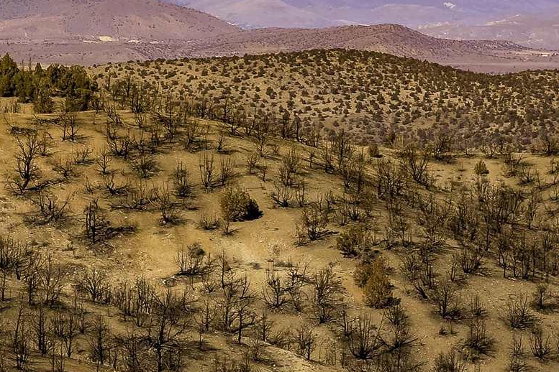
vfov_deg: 4.2
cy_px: -117
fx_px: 5061
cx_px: -55
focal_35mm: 326
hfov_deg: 6.3
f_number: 8
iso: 110
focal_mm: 55
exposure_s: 1/500
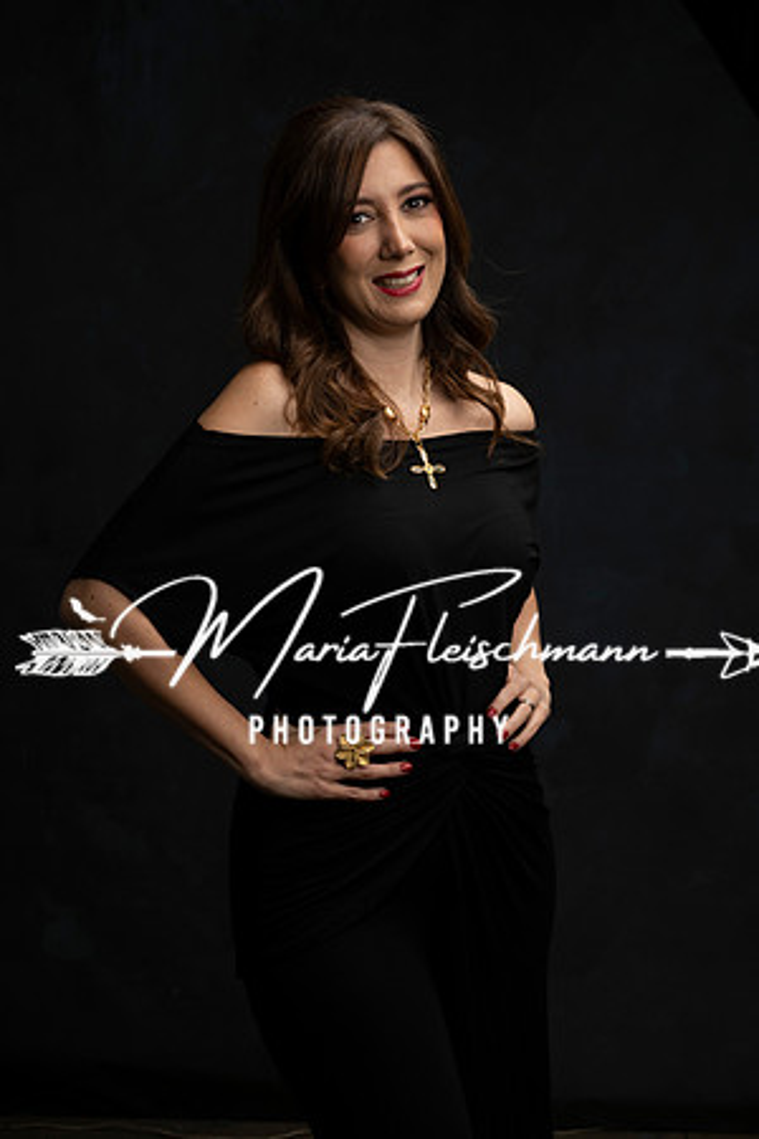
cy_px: 570
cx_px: 380
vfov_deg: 23.9
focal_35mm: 85
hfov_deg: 16.1
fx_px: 2688
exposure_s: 1/200
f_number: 10
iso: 160
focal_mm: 85
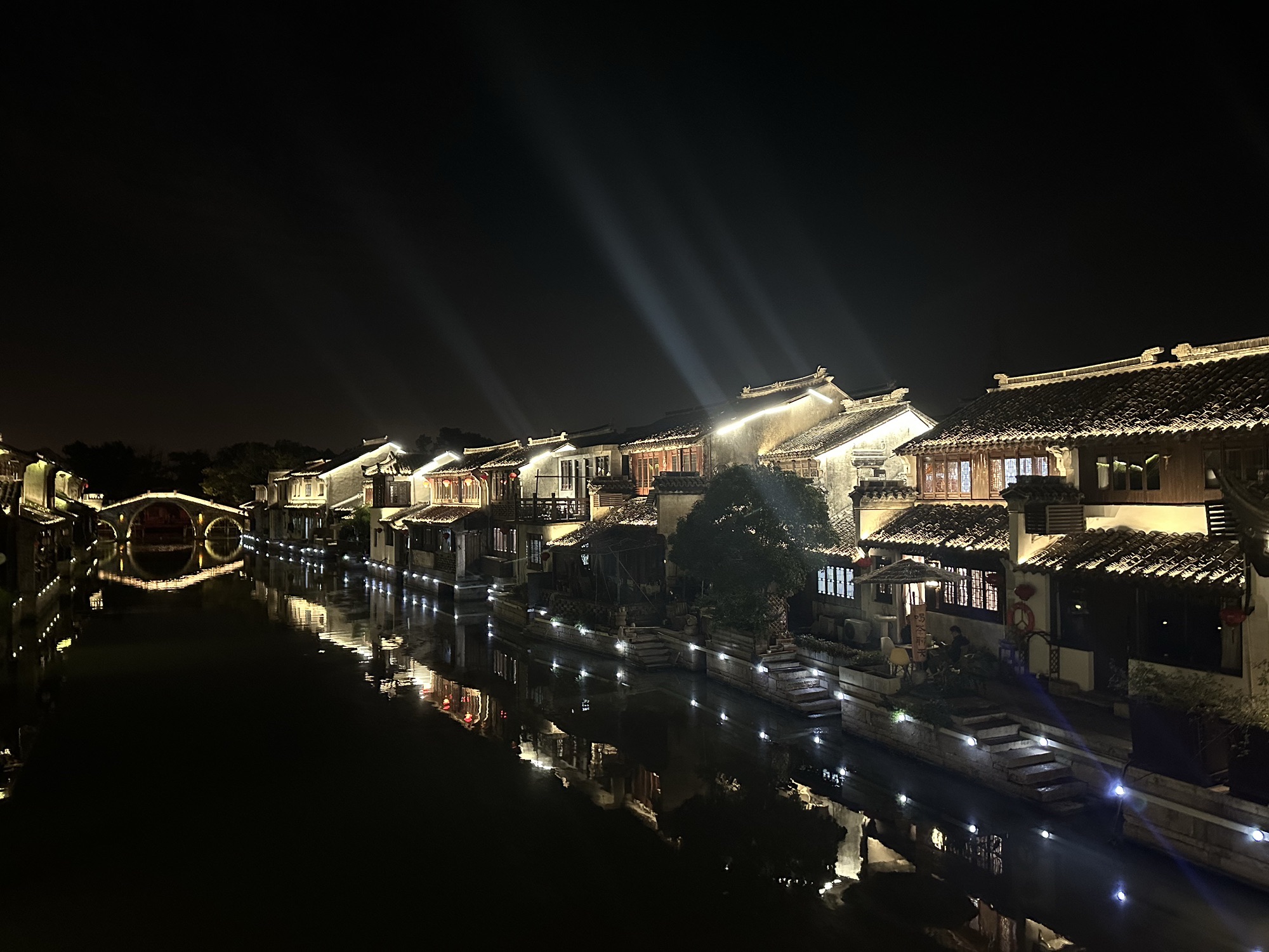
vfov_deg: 56.8
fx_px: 880
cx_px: 634
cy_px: 476
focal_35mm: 24
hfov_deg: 71.6
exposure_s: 1/30
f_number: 1.78
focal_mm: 6.86
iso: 1600
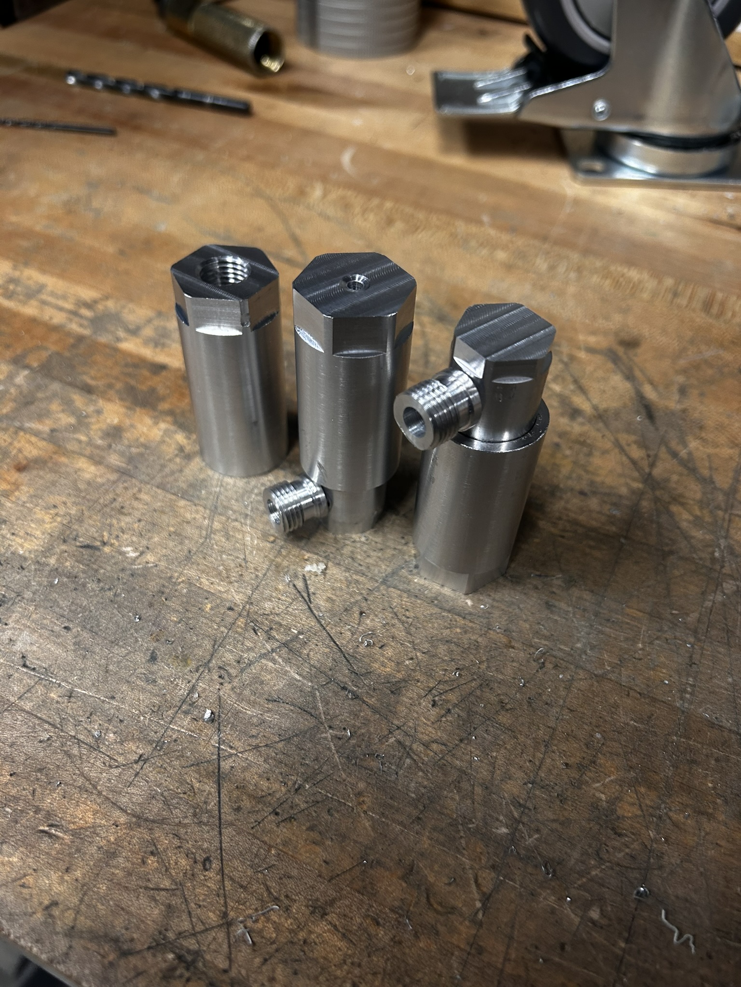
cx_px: 370
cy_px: 494
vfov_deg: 67.3
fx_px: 742
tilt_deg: -48.7
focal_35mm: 26
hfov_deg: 53.1
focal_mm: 5.7
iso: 160
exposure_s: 1/60
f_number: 1.5
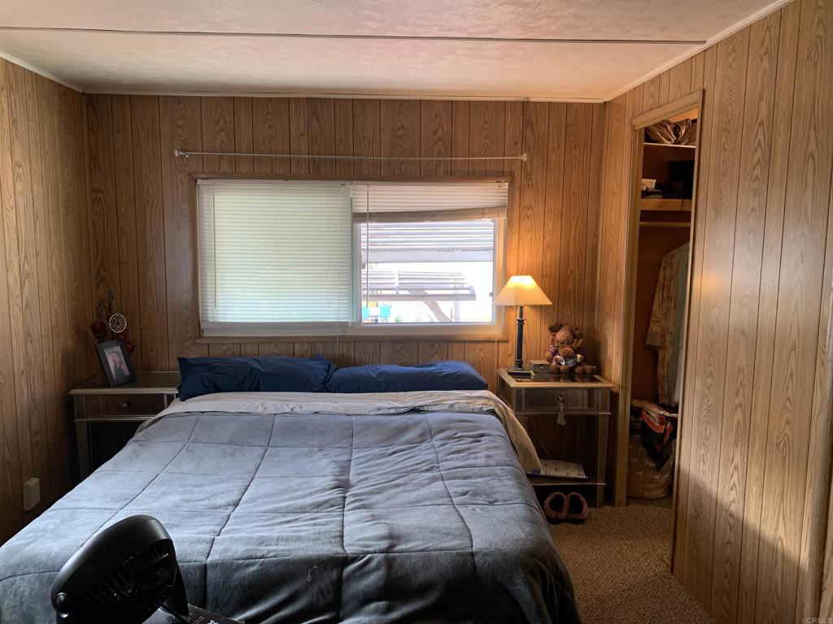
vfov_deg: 53.1
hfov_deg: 67.3
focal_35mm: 26
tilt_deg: -4.2
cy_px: 312
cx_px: 416
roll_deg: -2.2
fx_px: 626
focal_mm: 4.25
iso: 80
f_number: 1.8
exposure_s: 1/60
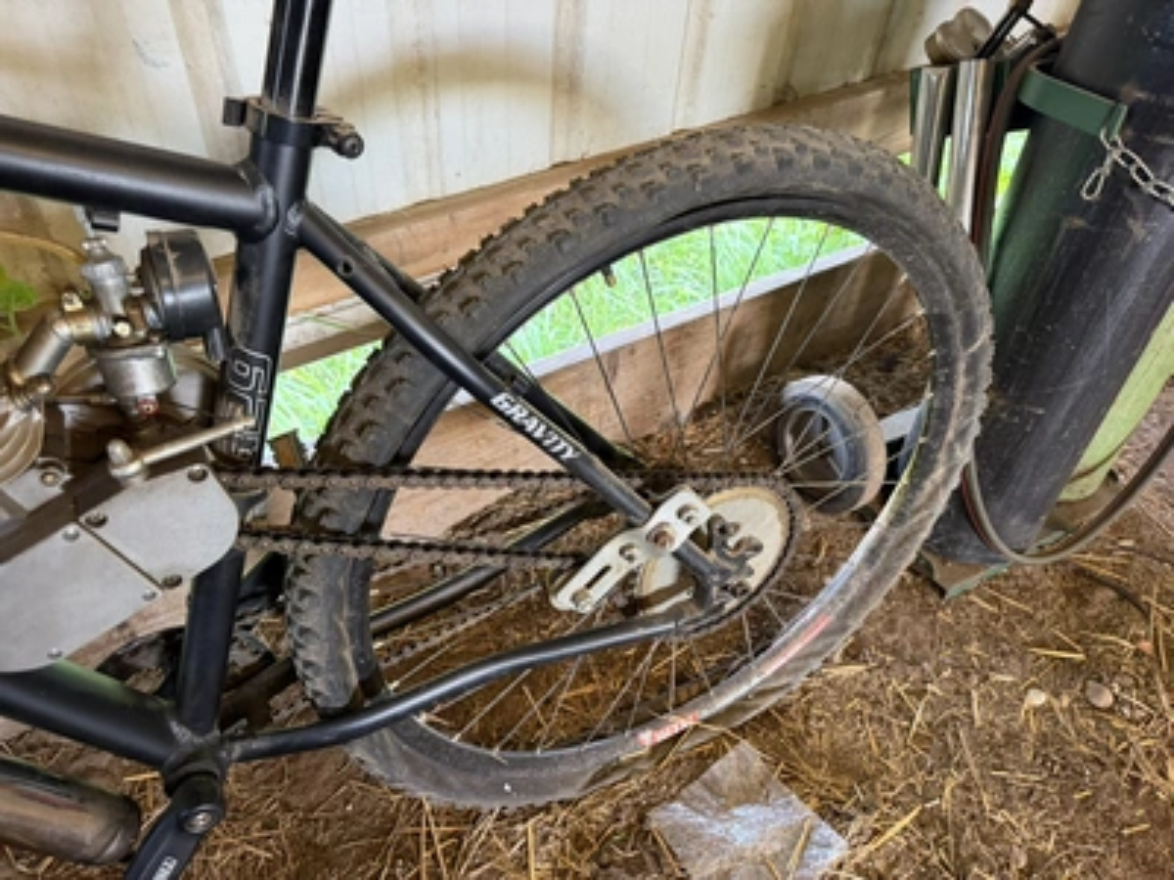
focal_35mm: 24
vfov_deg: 56.8
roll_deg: -2.7
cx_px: 587
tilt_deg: -44.3
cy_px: 440
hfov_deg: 71.6
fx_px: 814
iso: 320
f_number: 1.78
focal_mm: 6.76
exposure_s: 1/60
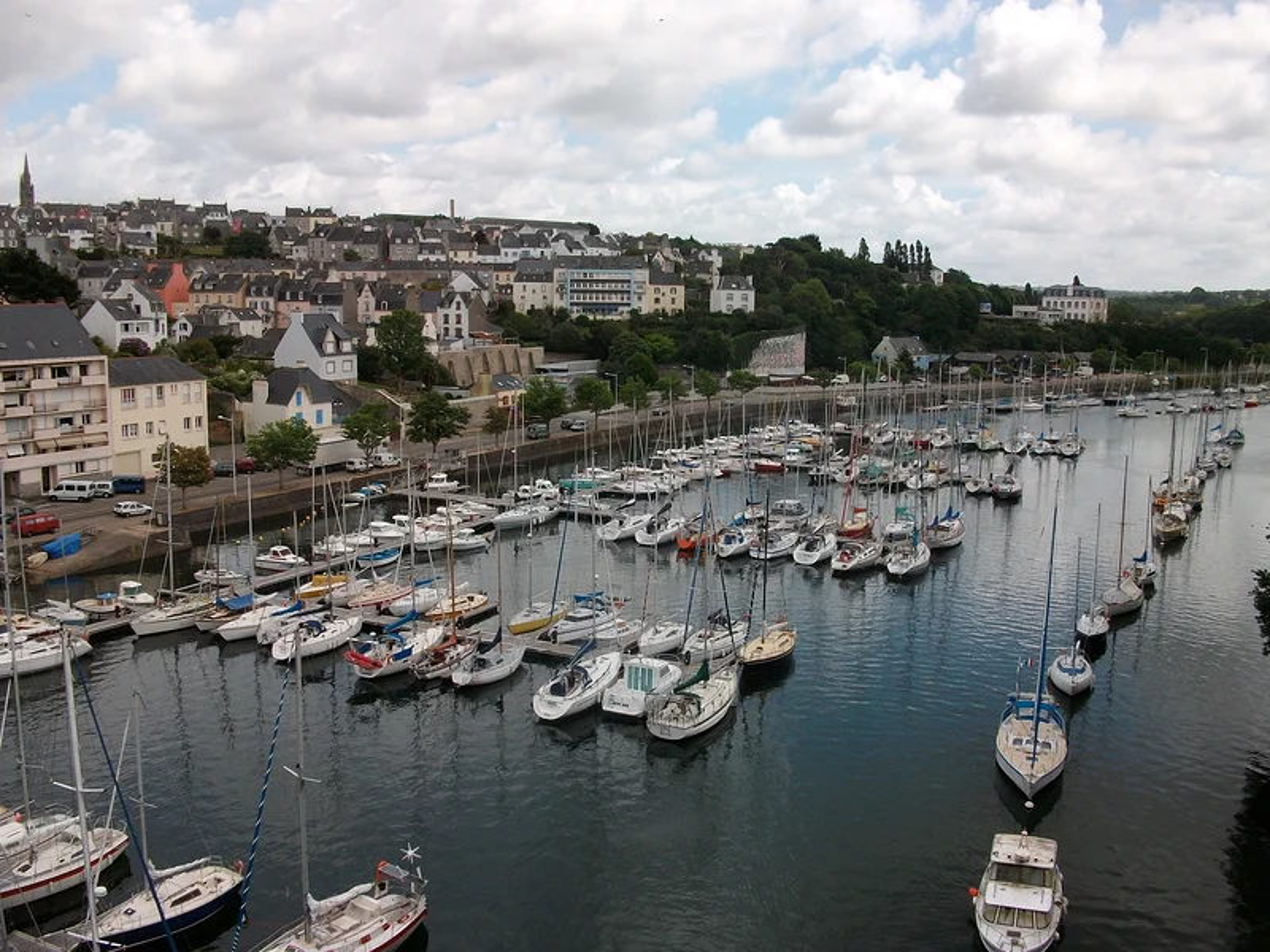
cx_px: 635
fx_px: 1174
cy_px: 476
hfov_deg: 56.8
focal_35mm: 32
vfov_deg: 44.2
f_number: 5.5
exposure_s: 1/368
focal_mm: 5.7
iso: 80
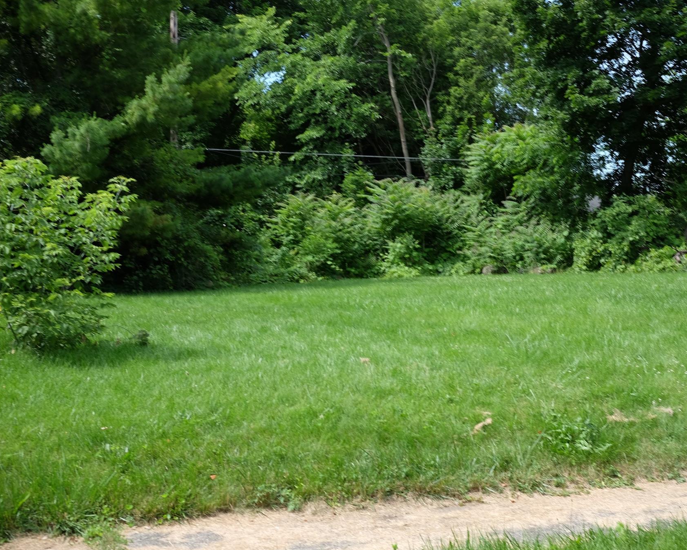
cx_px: 373
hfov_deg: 39.5
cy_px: 273
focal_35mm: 47
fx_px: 955
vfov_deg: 32.1
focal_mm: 27
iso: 200
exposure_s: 1/320
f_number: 5.6
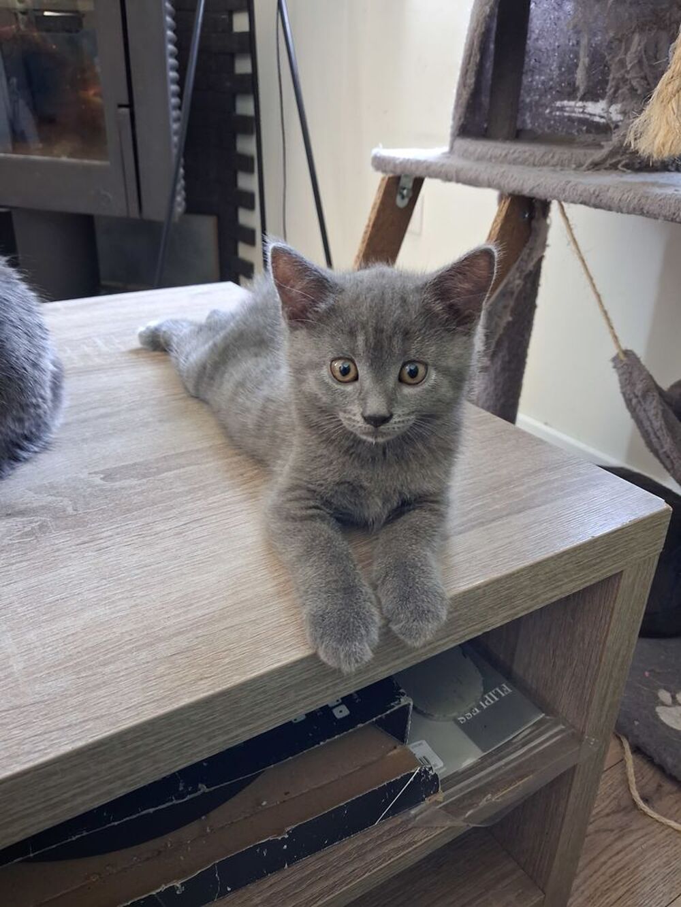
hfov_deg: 51.4
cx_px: 340
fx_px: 708
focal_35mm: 27
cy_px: 454
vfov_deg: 65.3
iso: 500
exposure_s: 1/25
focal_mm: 4
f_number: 1.8
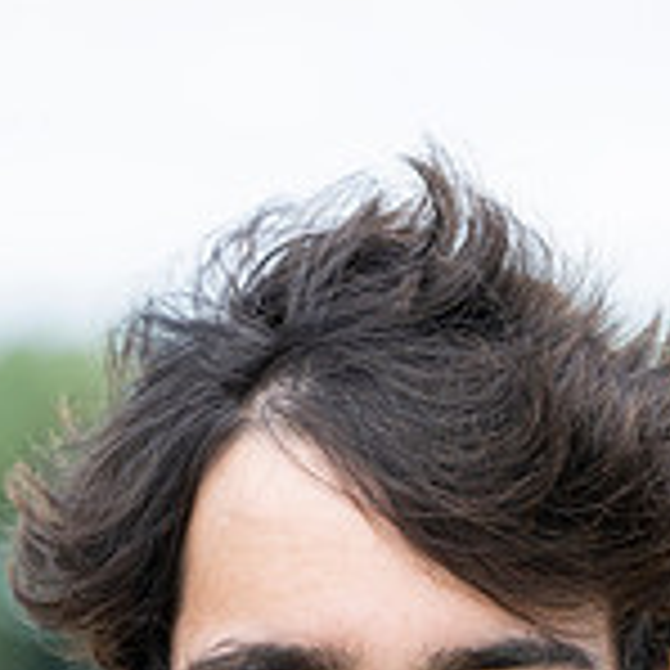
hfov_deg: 4.7
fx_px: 8168
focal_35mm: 373
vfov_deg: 4.7
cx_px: 400
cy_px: 1007
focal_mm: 145
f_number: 4.5
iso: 400
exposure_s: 1/1250
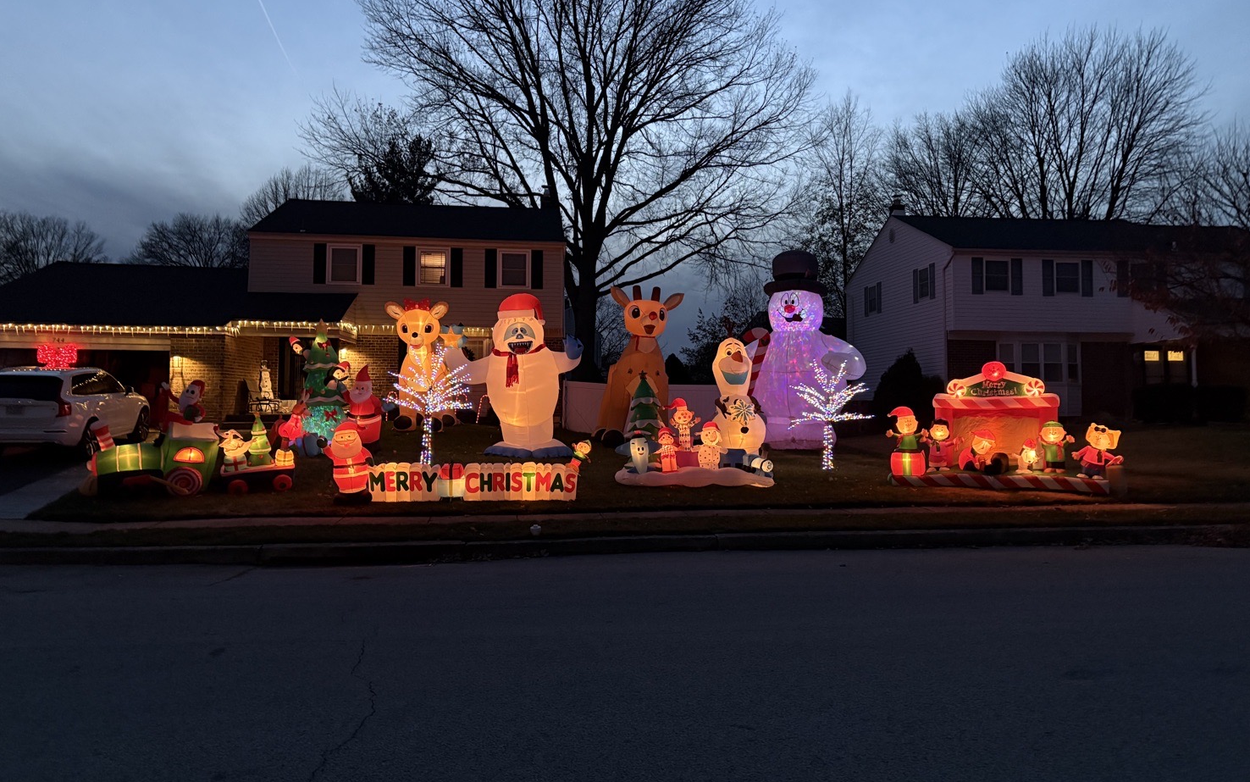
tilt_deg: +3.2
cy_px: 353
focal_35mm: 28
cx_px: 628
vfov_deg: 44.5
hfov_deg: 66.5
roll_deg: +0.1
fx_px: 954
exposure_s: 1/30
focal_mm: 5.96
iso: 640
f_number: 1.6
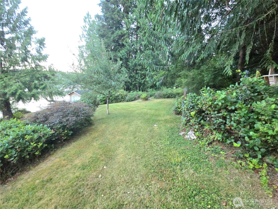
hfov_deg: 106.2
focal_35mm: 13
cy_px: 104
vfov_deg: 89.9
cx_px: 139
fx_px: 104
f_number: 2.2
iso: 250
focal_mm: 2.2
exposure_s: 1/60.2
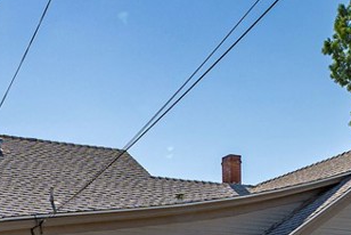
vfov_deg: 15.7
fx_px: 810
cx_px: 221
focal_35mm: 83
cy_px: 297
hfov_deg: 24.4
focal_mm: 17
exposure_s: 1/640
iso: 160
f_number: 6.3
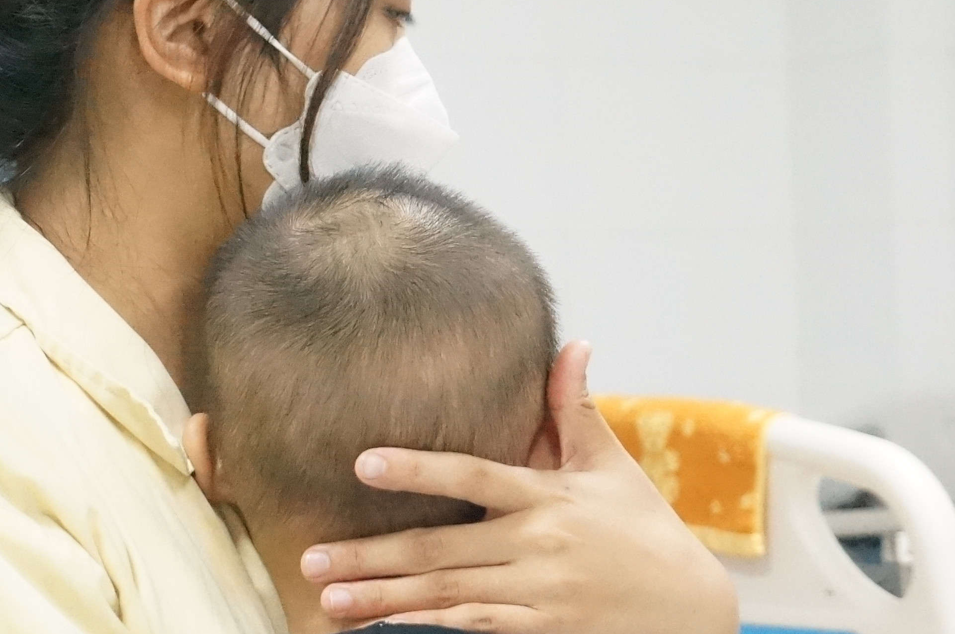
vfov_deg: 11.7
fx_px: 3099
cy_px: 236
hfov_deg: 17.5
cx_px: 310
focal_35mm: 117
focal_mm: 42
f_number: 7.1
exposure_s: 1/160
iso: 12800
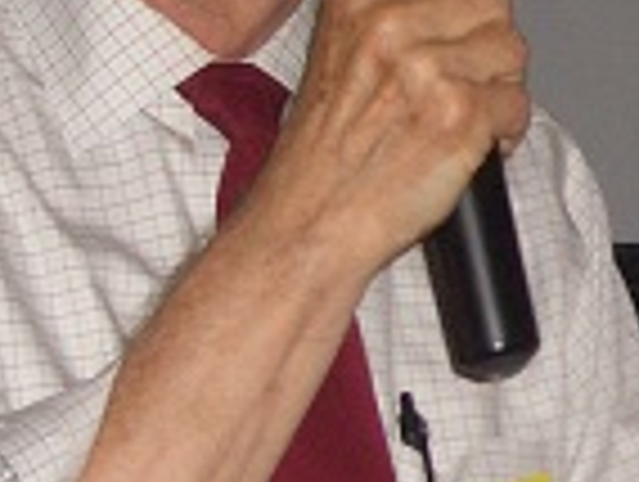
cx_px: 765
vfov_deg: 7.2
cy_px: 252
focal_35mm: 207
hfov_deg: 9.4
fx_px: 3828
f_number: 3.1
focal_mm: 8.2
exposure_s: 1/60
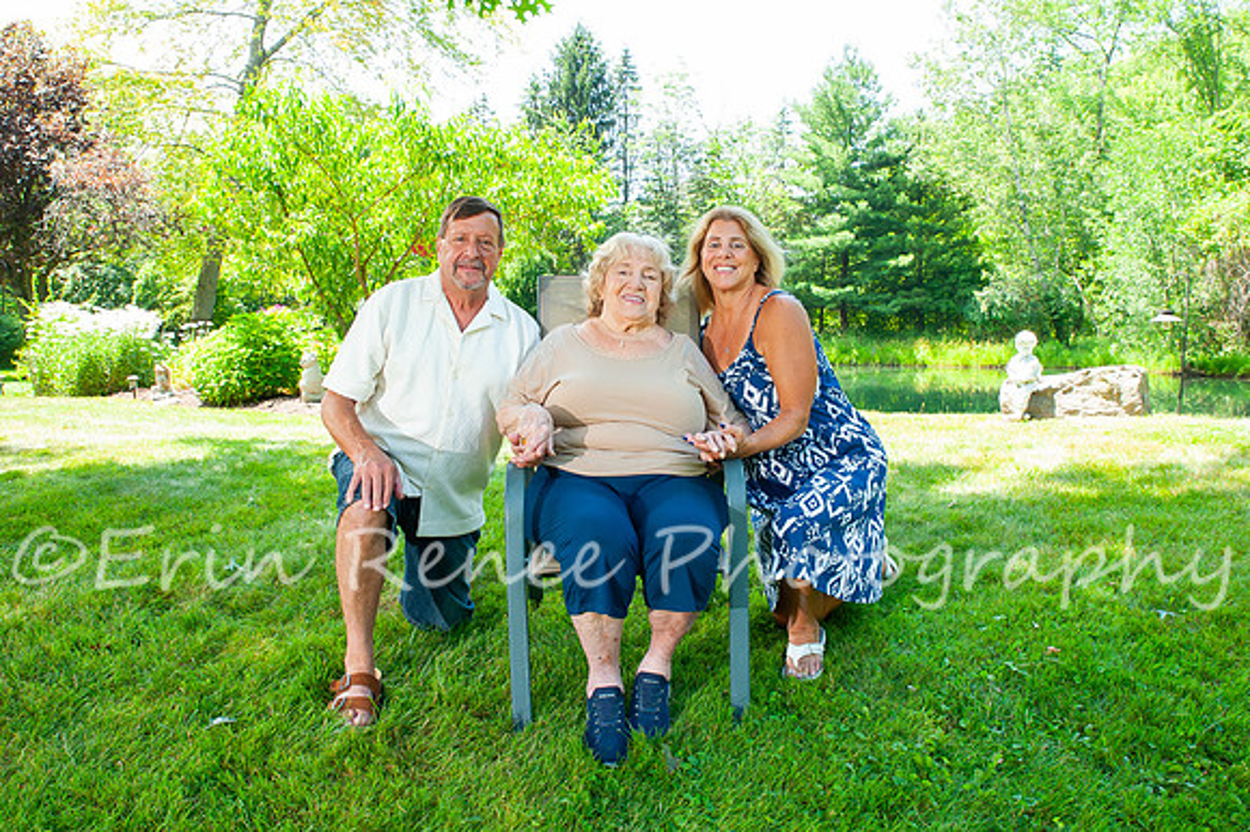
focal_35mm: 31
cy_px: 377
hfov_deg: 60.9
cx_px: 666
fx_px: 1062
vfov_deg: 42.7
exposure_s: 1/125
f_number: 11
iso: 800
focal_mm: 26
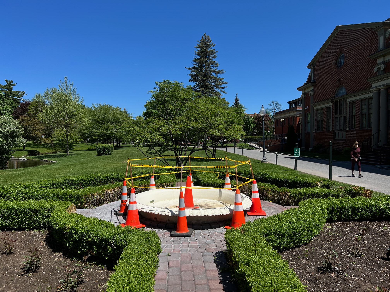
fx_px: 293
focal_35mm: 26
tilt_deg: -2.2
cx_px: 195
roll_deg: +0.2
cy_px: 146
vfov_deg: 53.1
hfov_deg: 67.3
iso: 50
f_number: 1.5
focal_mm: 5.7
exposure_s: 1/7463
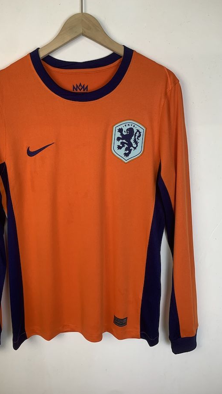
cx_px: 87
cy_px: 194
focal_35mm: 29
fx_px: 303
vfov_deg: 66.0
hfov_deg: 40.0
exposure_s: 1/83
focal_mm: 4.25
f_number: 1.8
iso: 100
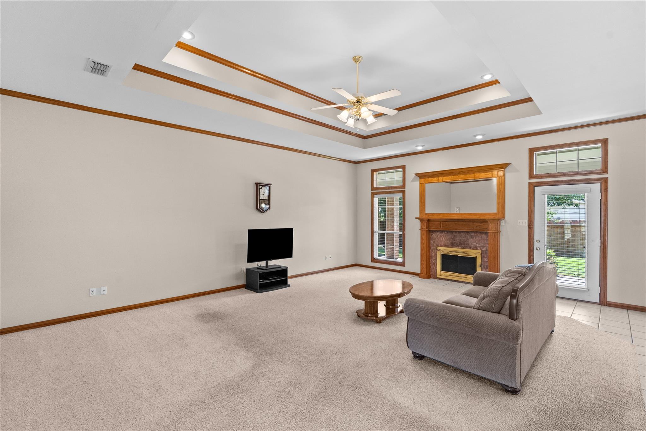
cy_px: 216
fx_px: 287
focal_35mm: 16
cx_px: 323
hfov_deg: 96.7
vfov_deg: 73.7
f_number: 8
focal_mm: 16
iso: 10000
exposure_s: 1/30
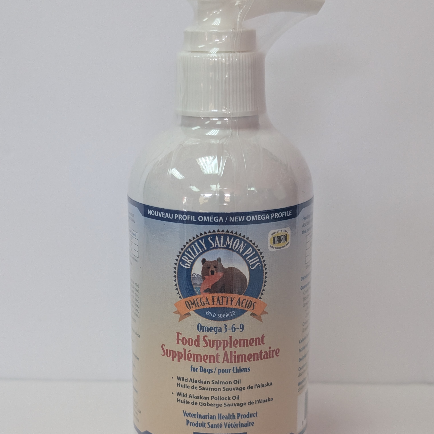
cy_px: 266
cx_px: 217
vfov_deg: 29.5
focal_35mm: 58
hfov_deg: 29.6
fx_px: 823
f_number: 1.68
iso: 191
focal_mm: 6.9
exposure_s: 1/120
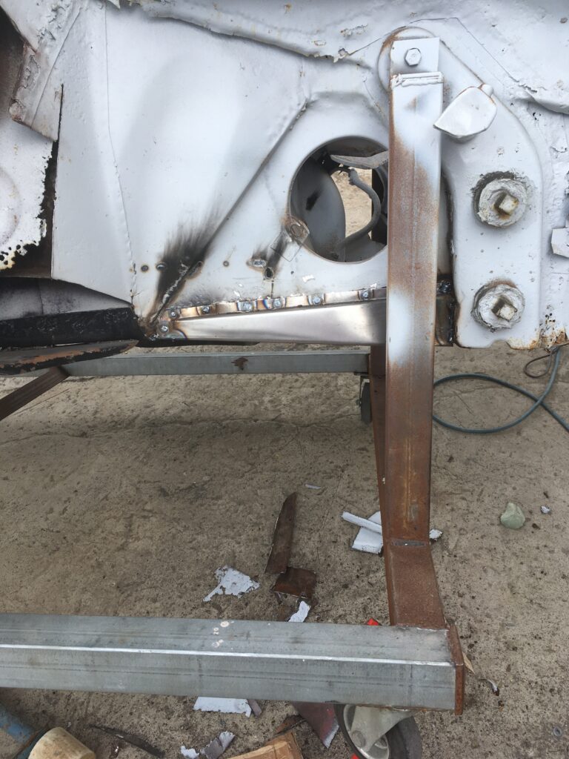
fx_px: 636
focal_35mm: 29
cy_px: 380
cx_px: 284
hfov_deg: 48.2
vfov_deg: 61.7
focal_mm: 4.15
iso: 25
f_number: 2.2
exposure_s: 1/499
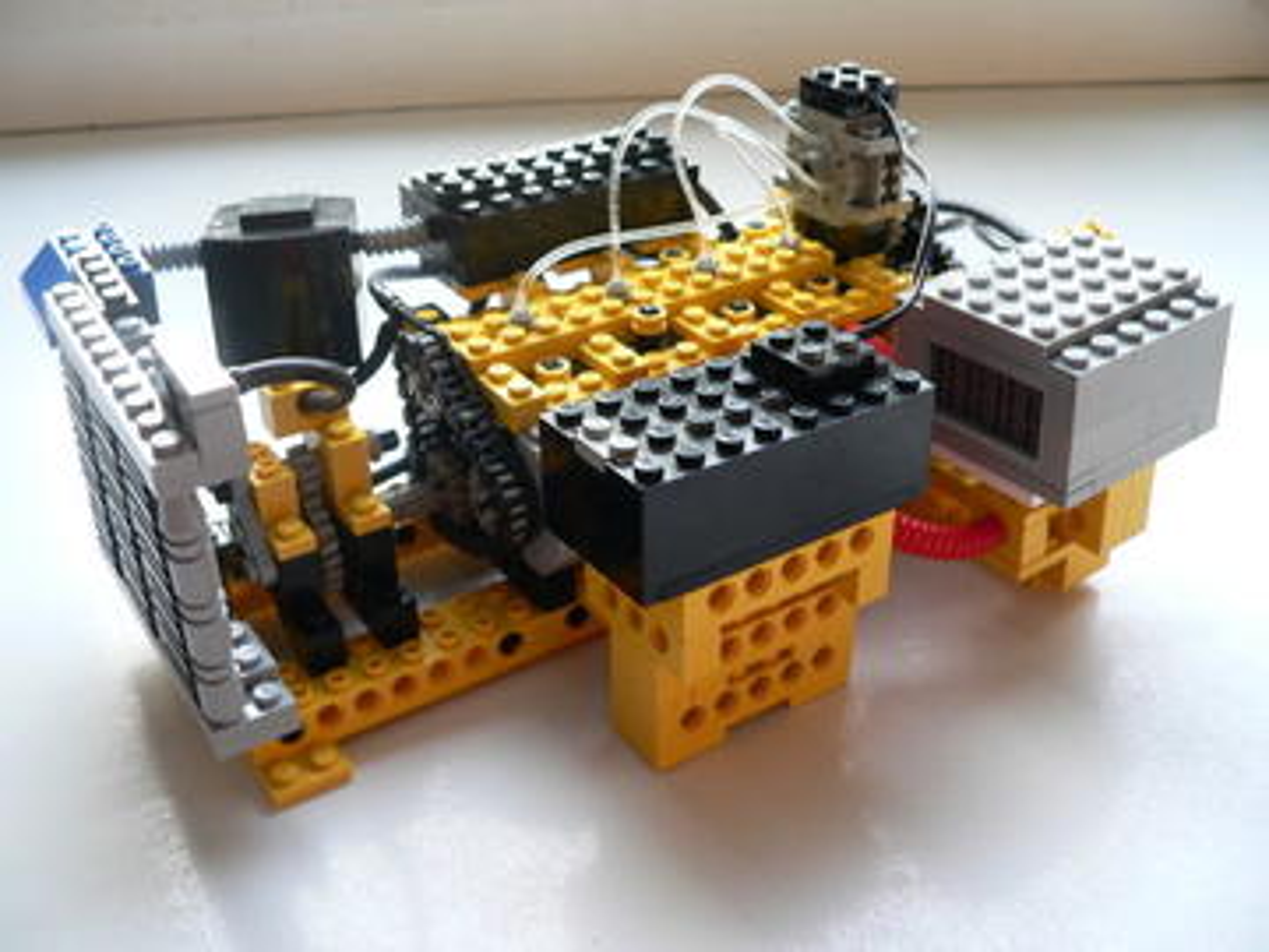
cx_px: 634
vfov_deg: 39.7
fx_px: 1320
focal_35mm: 36
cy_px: 476
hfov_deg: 51.4
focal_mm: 6
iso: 200
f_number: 2.8
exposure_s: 1/20
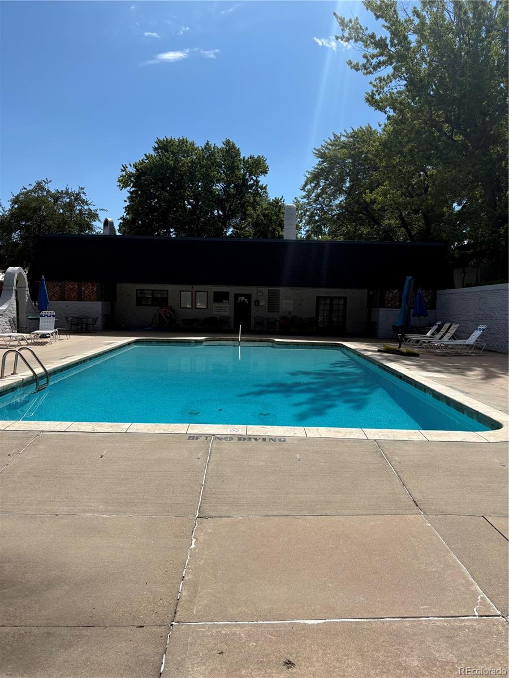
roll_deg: -1.8
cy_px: 339
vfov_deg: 67.3
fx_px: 510
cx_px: 254
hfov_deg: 53.1
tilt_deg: -3.8
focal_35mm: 26
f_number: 1.6
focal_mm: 5.96
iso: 50
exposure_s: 1/5814
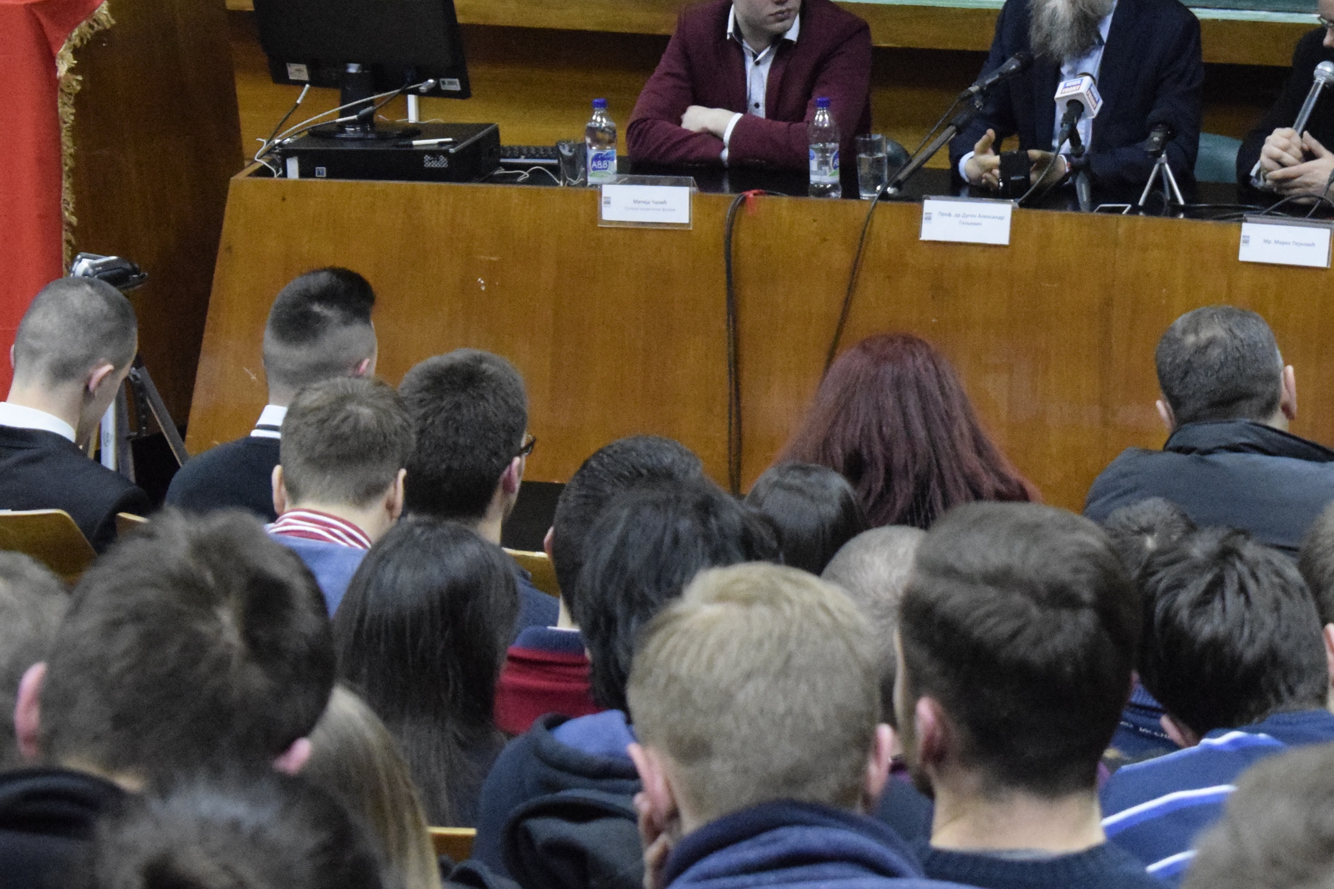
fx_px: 6076
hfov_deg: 12.5
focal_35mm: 164
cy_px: 152
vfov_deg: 8.4
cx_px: 1105
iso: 6400
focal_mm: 55
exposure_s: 1/80
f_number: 5.6
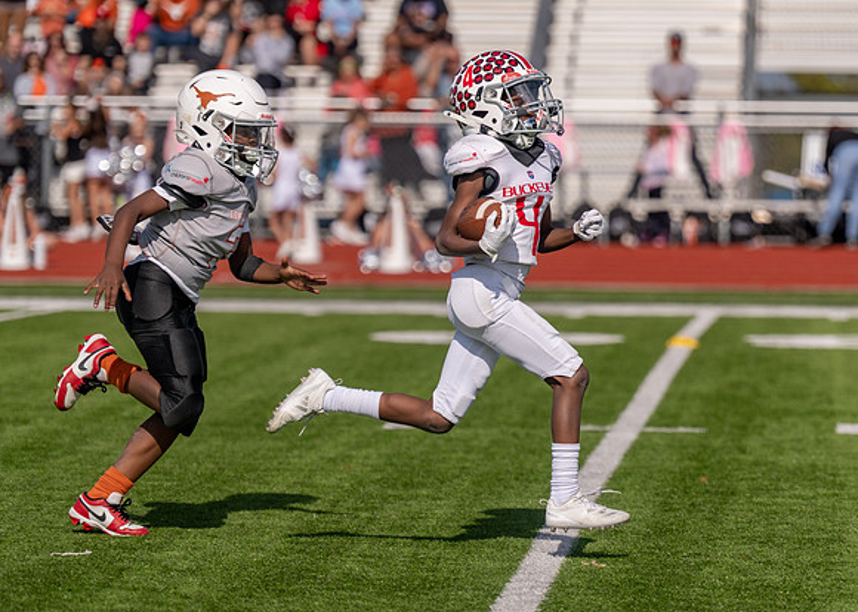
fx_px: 6064
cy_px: 359
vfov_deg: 5.8
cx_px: 510
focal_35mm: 249
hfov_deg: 8.1
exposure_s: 1/4000
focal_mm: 200
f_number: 4
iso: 160
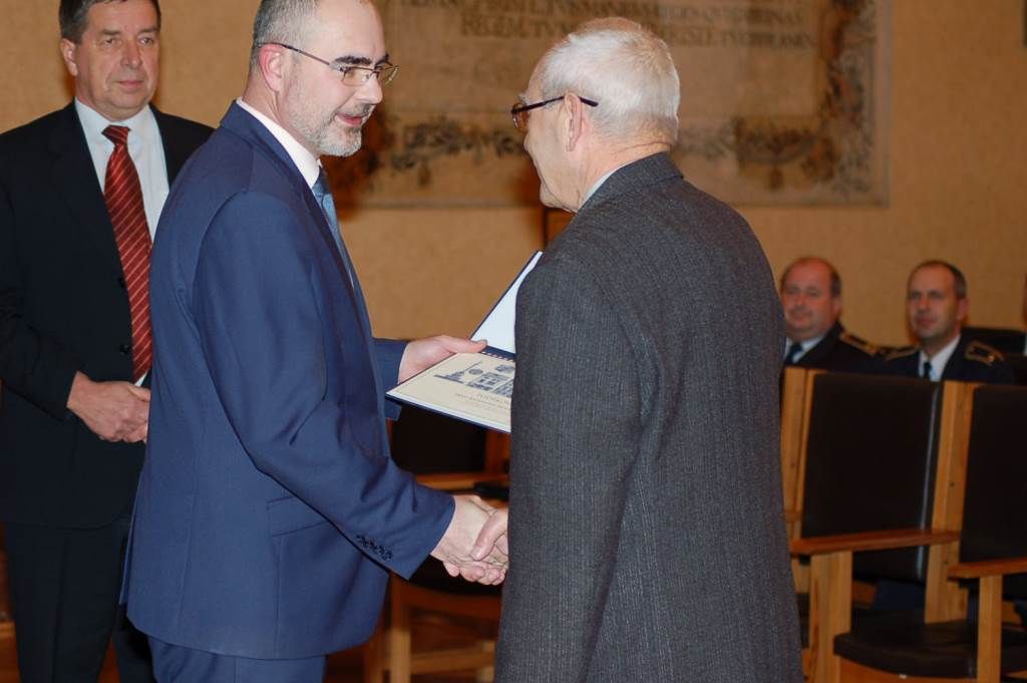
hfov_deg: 19.5
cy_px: 342
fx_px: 2993
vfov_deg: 13.0
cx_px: 514
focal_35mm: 105
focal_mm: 70
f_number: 4
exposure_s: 1/60
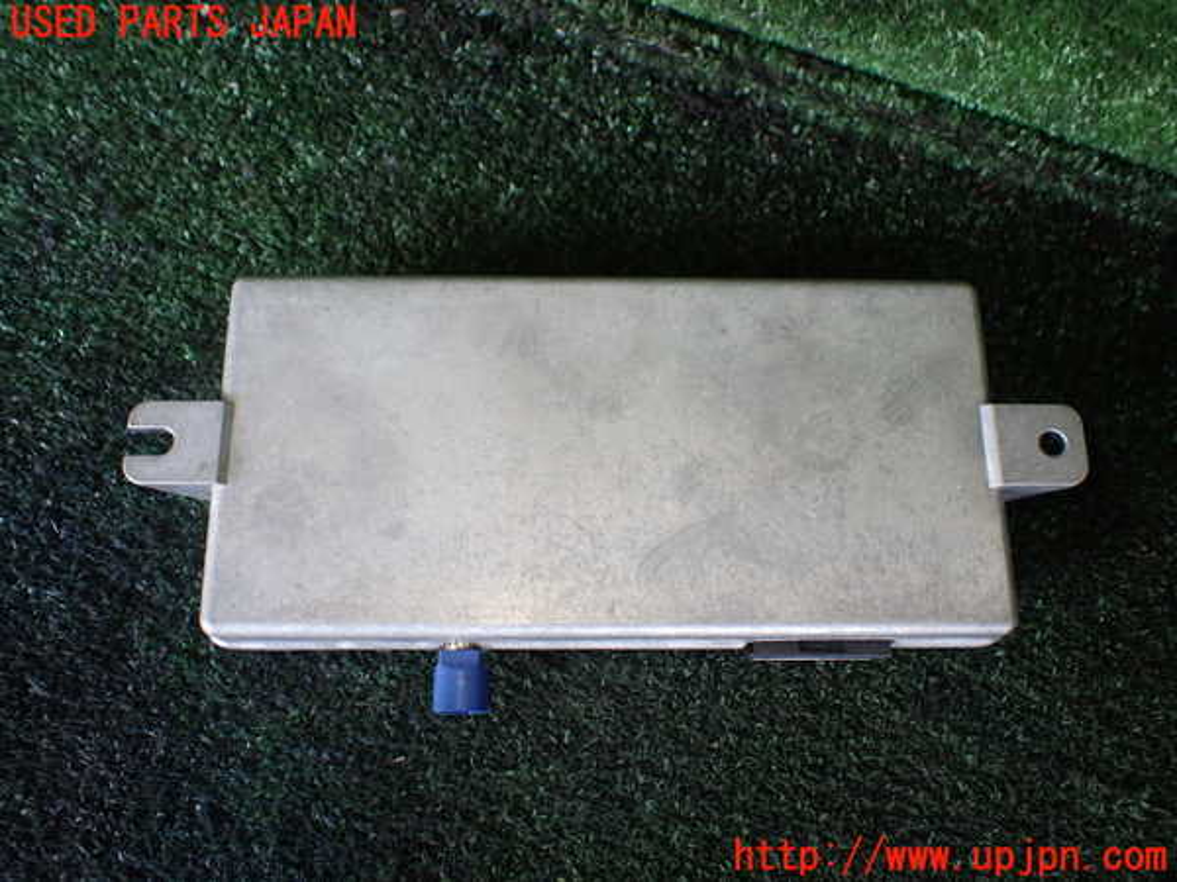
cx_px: 588
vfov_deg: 46.8
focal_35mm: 30
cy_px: 441
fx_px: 1020
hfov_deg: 60.0
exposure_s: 1/125
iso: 200
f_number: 2.3
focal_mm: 5.4
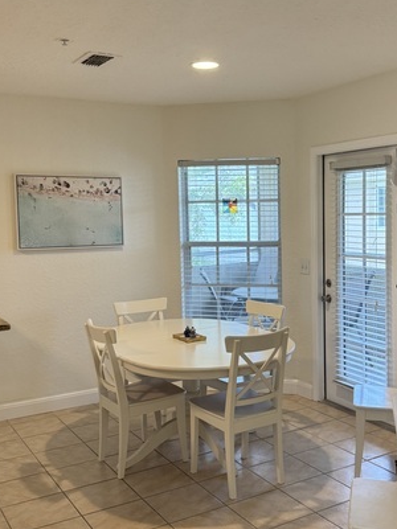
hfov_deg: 35.7
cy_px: 255
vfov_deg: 46.8
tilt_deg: -3.6
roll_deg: +0.6
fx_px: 612
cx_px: 250
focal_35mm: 40
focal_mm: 6.76
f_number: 1.78
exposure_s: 1/120
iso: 200
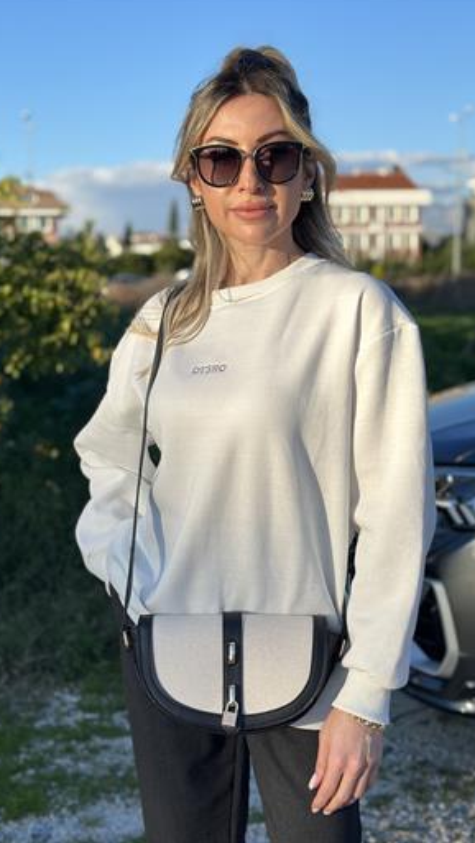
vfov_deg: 39.2
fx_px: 1185
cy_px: 417
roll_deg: +0.6
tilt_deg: -5.3
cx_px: 217
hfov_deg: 22.7
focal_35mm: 53
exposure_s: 1/3597
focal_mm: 6.86
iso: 100
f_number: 1.78
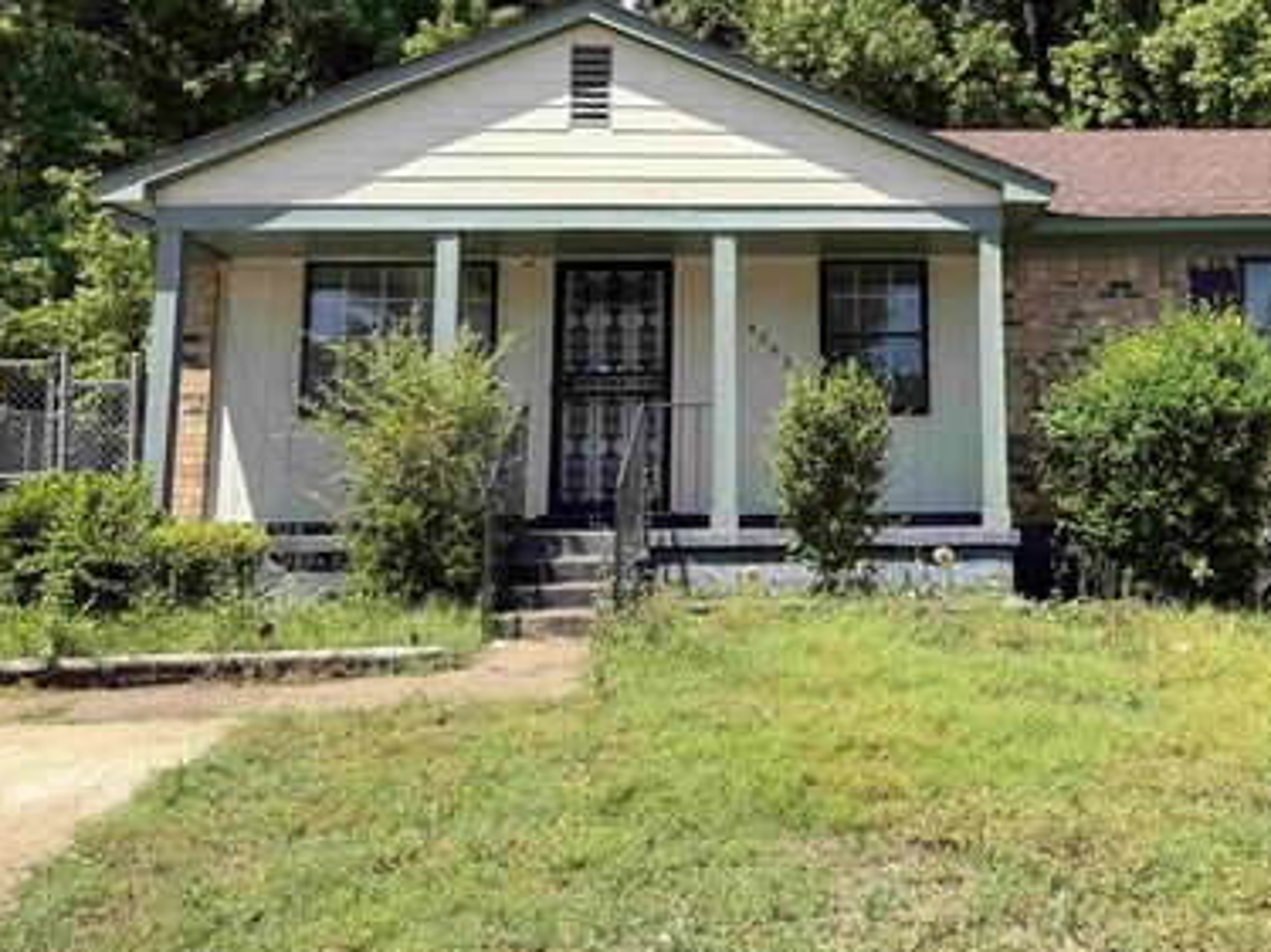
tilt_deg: +9.0
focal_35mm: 41
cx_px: 888
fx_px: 1505
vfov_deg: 34.7
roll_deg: +0.1
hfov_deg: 44.8
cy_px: 298
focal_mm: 6.76
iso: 80
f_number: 1.78
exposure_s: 1/2299
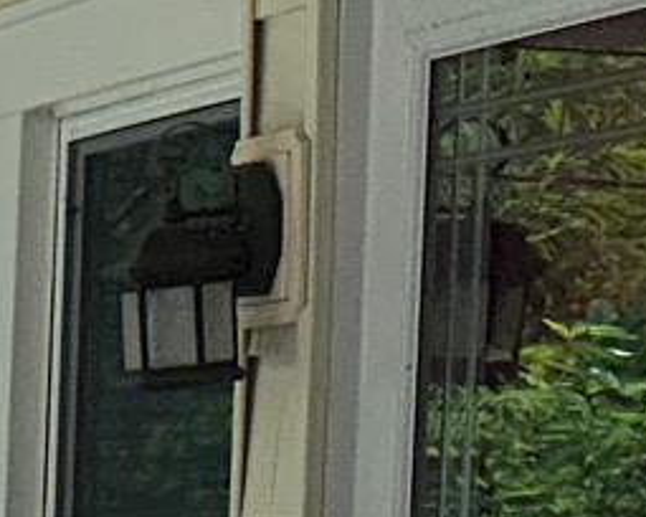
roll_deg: +0.6
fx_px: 3594
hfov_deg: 8.8
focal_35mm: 188
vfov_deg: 7.9
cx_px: -1181
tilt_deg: -9.1
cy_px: 1011
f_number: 1.78
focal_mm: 6.86
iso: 50
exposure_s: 1/4184
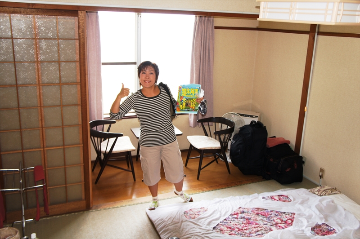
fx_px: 330
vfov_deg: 39.9
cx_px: 180
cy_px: 120
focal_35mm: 33
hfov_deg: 57.3
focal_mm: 22
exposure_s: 1/60
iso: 320
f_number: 4
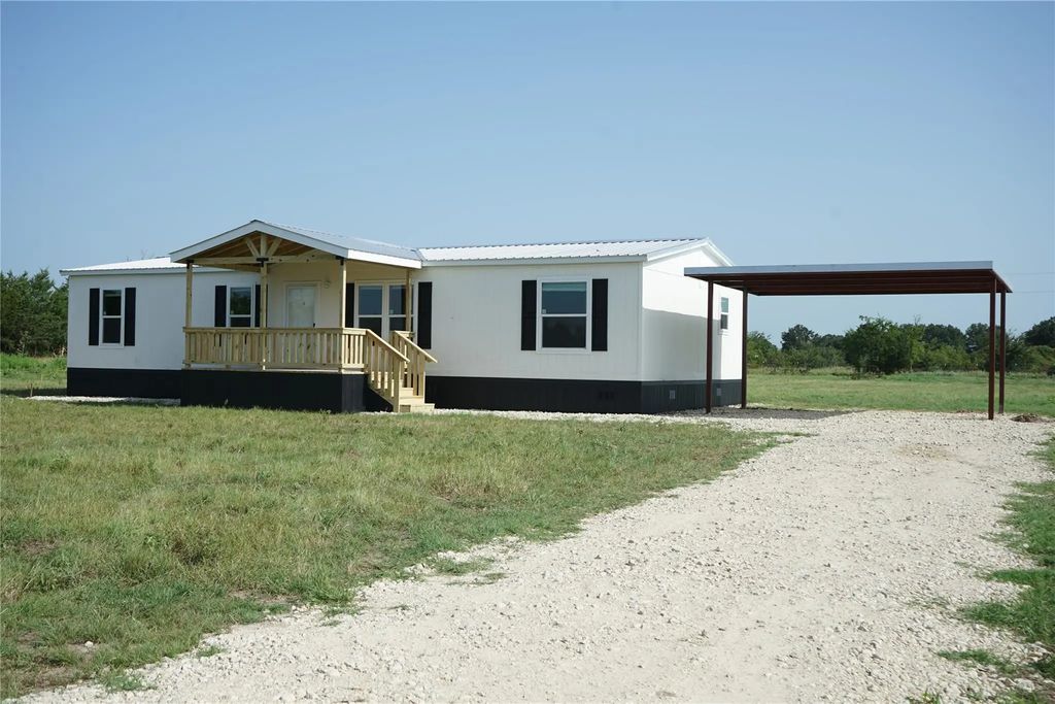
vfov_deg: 35.1
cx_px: 528
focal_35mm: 38
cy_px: 352
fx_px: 1114
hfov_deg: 50.7
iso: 100
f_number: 8
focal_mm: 38
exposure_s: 1/250
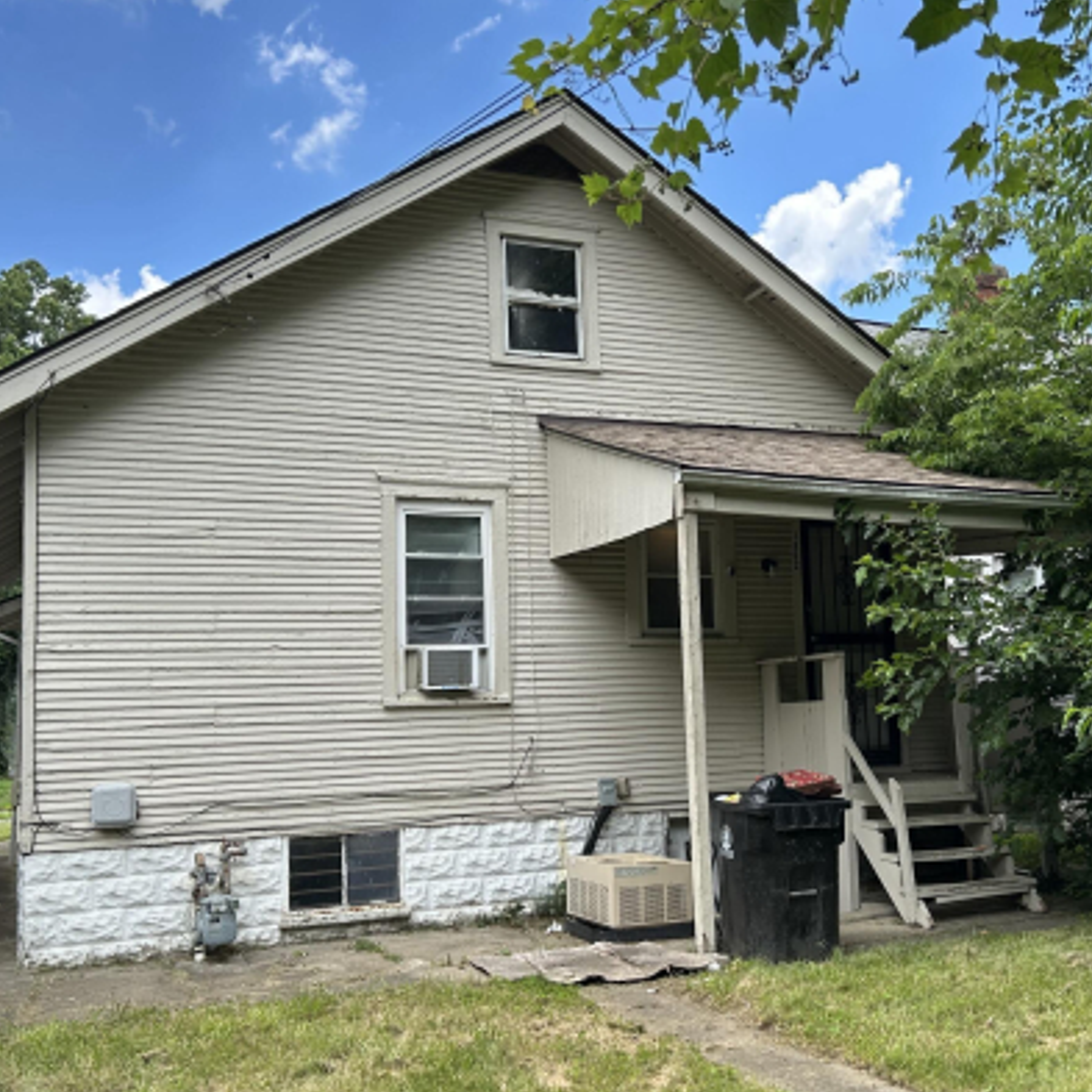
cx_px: 654
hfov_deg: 42.6
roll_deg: +2.4
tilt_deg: +6.5
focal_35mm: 39
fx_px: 1392
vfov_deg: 42.8
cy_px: 559
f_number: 1.5
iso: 50
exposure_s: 1/1068
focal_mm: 5.7
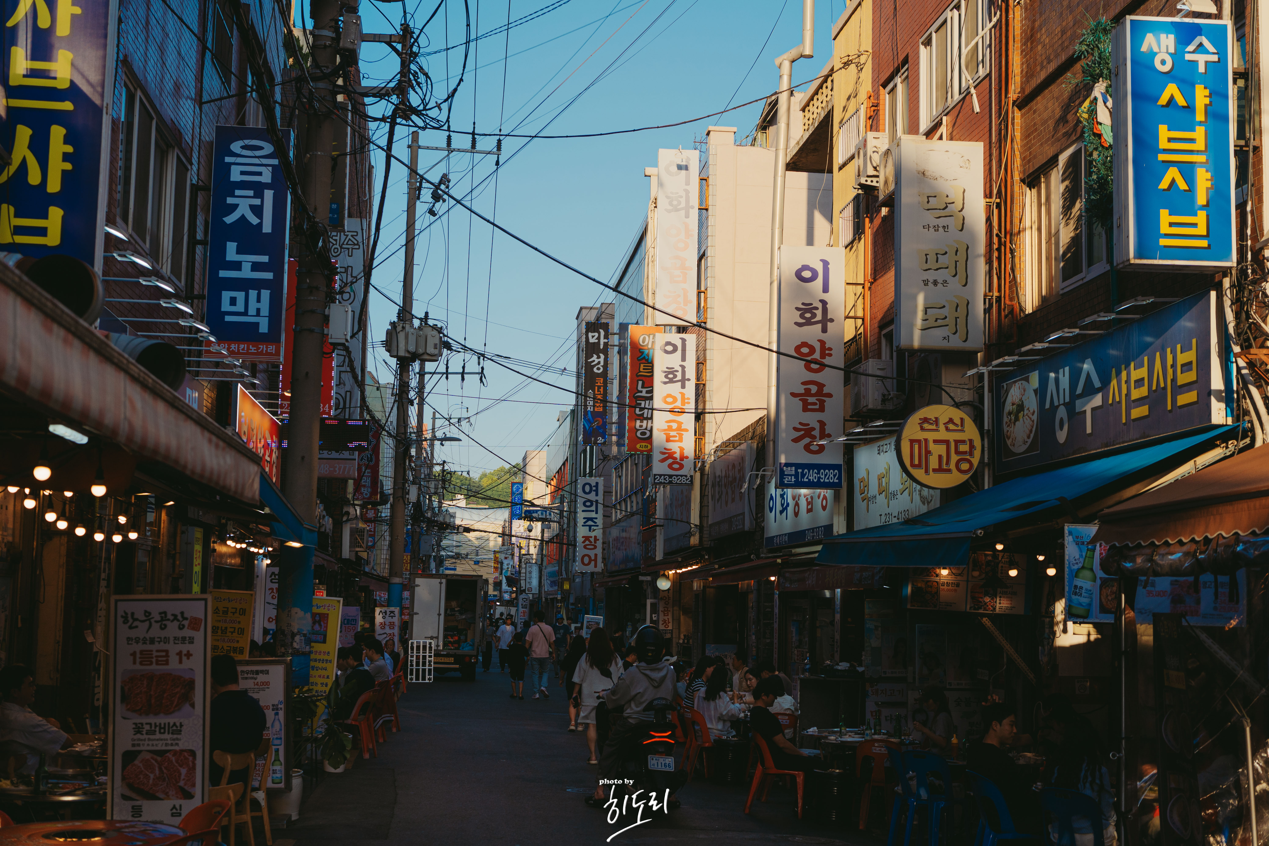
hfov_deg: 39.6
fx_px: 1762
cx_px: 634
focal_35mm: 50
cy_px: 423
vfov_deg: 27.0
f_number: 4
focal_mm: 50
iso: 100
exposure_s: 1/1000
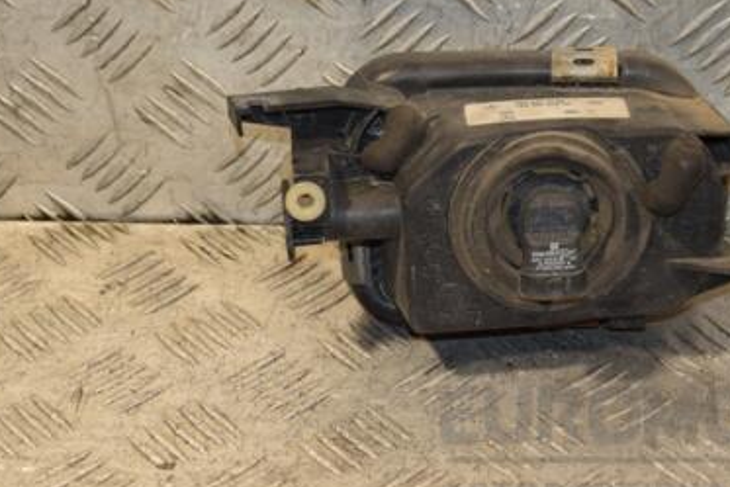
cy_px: 155
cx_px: 403
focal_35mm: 140
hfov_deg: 14.6
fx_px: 2840
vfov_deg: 9.8
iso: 800
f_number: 5
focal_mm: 58
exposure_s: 1/160
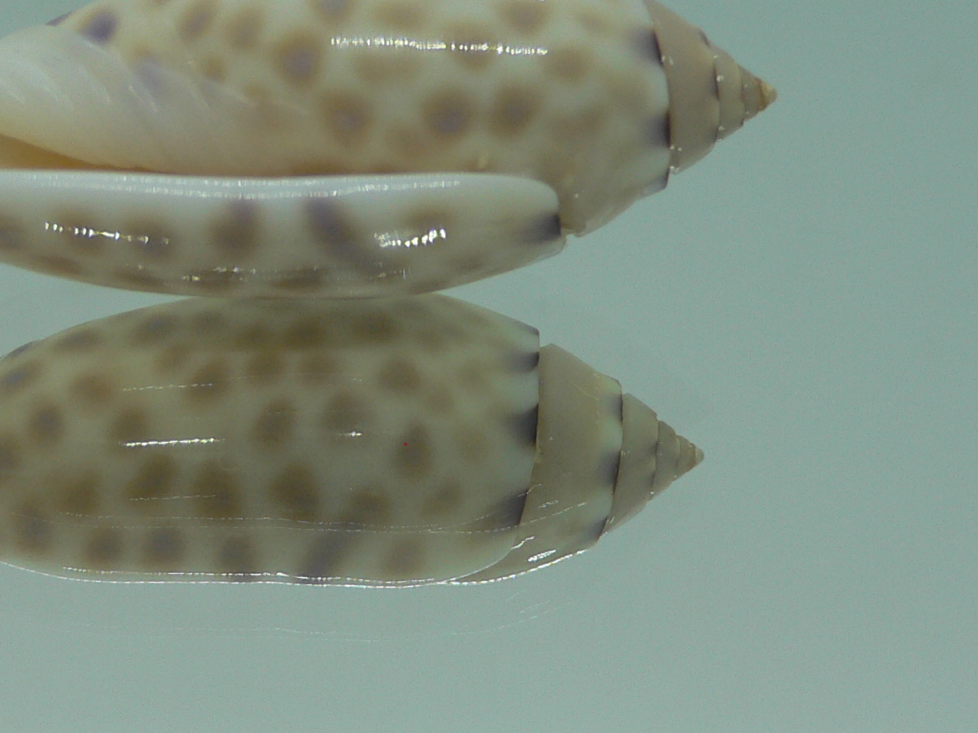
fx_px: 1638
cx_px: 315
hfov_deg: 32.9
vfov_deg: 25.2
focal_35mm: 58
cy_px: 325
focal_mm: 4.6
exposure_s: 1/60
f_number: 2.8
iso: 80
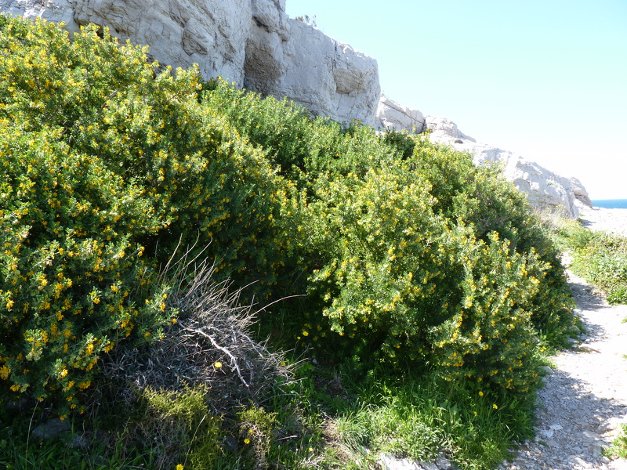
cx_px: 314
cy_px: 235
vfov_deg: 51.4
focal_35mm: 27
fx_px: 489
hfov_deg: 65.3
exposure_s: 1/125
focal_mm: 4.8
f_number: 4
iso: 80
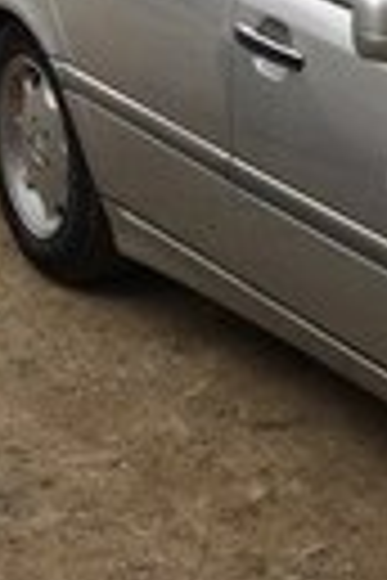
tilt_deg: -16.3
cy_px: 220
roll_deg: -2.9
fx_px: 1870
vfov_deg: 17.6
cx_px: 734
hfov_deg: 10.9
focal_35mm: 116
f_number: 2.2
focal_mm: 4.15
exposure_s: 1/733
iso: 32
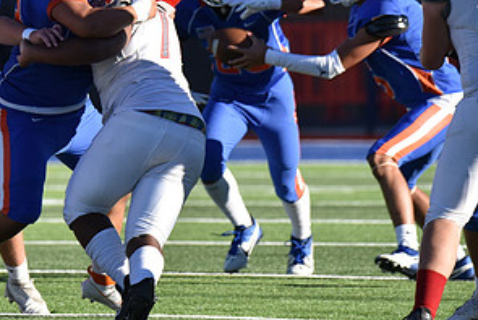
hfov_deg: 2.5
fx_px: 10959
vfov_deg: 1.7
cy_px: 27
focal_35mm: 825
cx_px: 131
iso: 1250
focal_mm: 420
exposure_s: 1/4000
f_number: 6
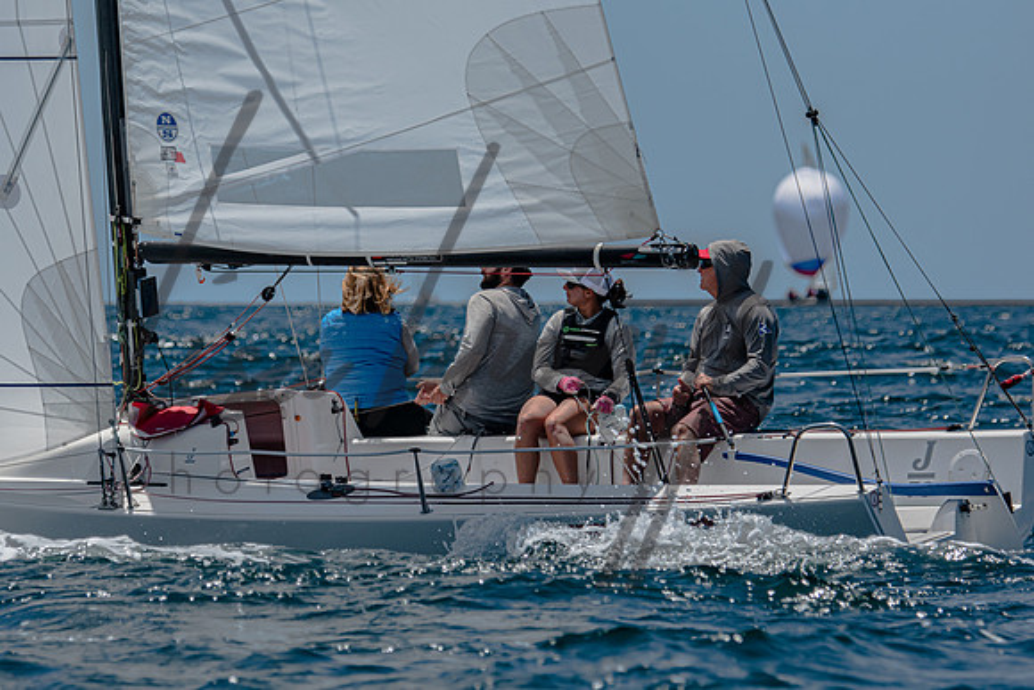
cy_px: 327
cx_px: 472
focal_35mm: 418
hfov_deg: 4.9
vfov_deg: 3.3
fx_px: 12022
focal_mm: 250
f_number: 5.6
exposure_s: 1/2000
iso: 200
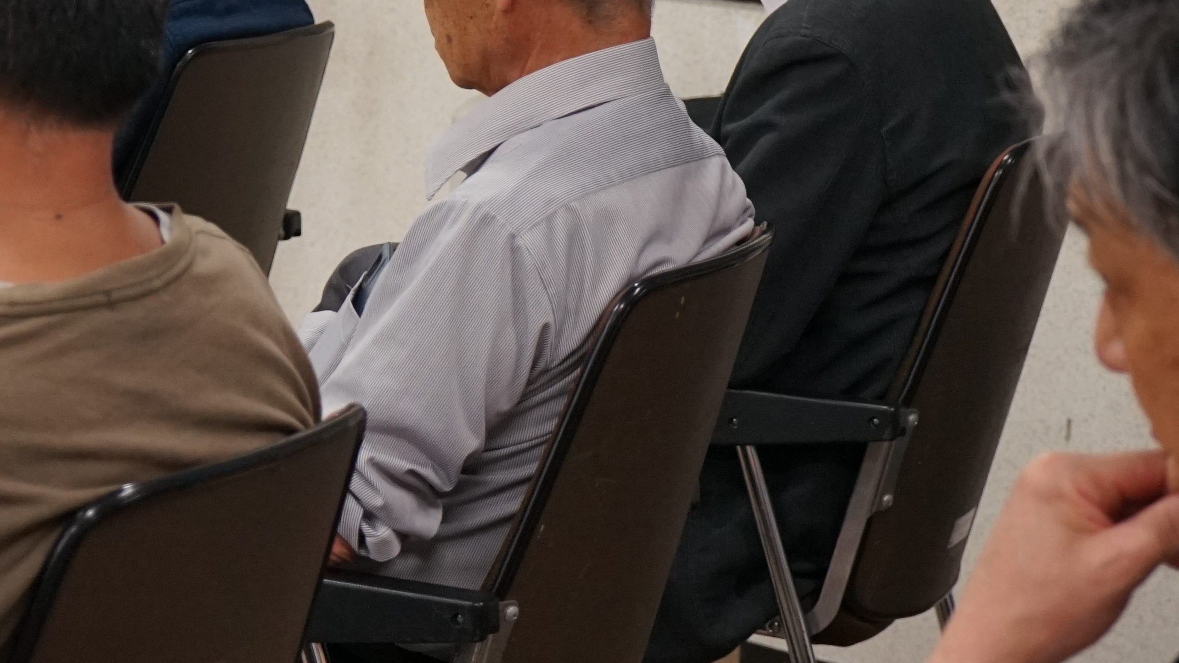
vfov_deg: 8.5
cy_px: 227
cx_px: 227
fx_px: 4439
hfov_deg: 15.0
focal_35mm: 142
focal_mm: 58
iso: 1600
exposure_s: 1/160
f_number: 5
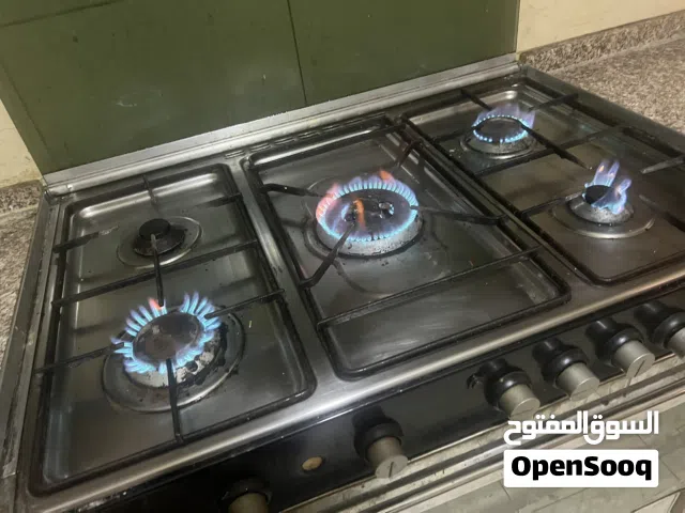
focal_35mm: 26
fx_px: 515
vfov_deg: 53.1
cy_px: 256
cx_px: 342
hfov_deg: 67.3
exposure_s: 1/35
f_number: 1.5
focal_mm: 5.7
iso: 640
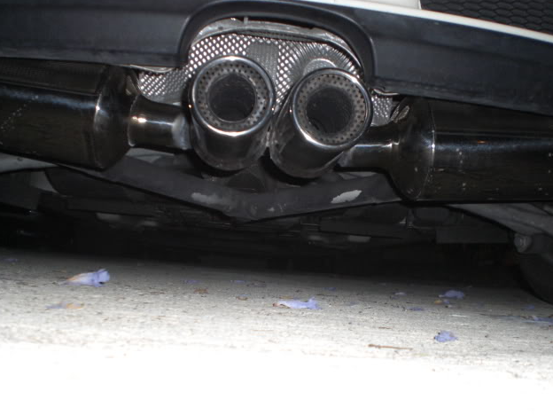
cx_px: 279
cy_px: 209
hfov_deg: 47.9
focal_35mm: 39
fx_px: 623
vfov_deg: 36.8
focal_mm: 6.3
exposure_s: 1/60
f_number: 3.1
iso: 200
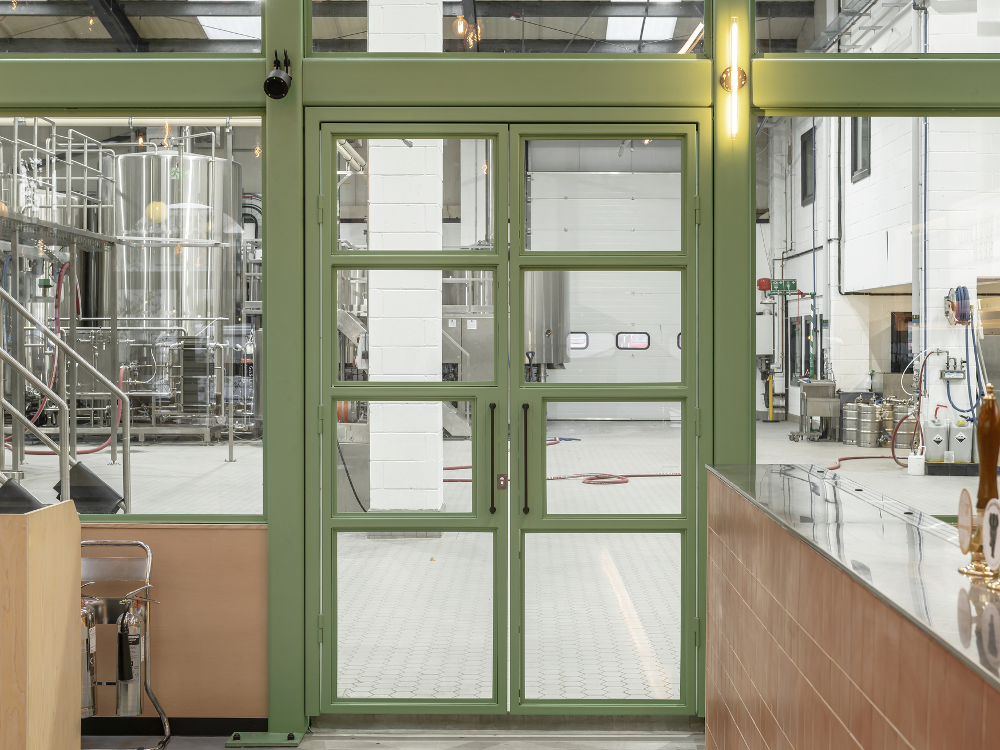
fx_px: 1589
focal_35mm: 55
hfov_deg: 34.9
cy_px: 370
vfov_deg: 26.6
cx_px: 515
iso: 200
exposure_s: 1/10
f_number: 7.1
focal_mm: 50
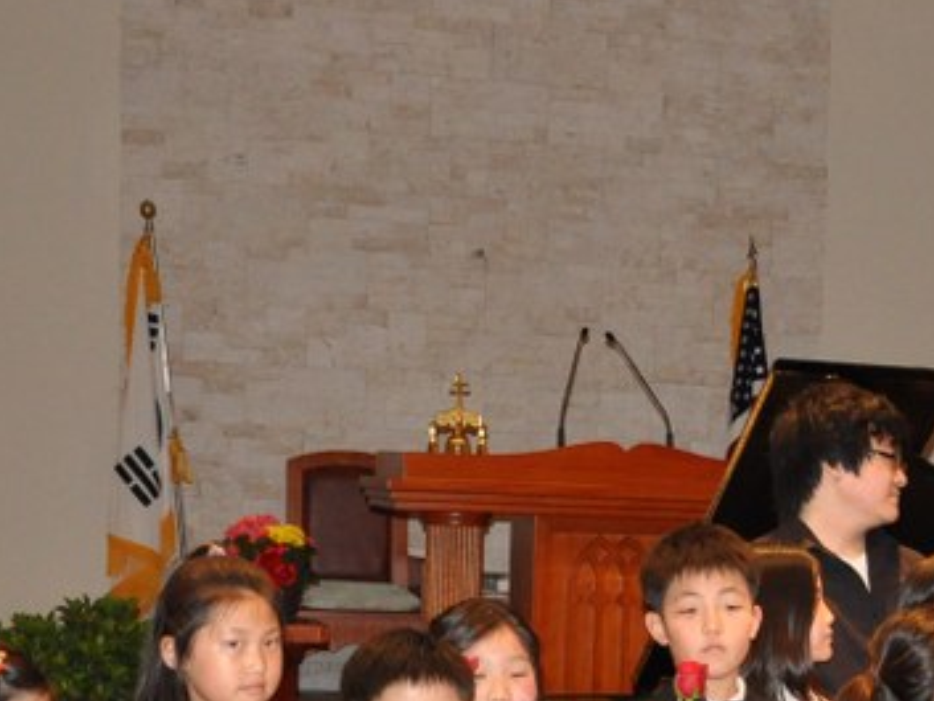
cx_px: 1042
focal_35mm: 104
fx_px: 2818
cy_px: 717
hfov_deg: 18.1
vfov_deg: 14.0
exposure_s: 1/60
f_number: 5.6
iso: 2000
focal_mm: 25
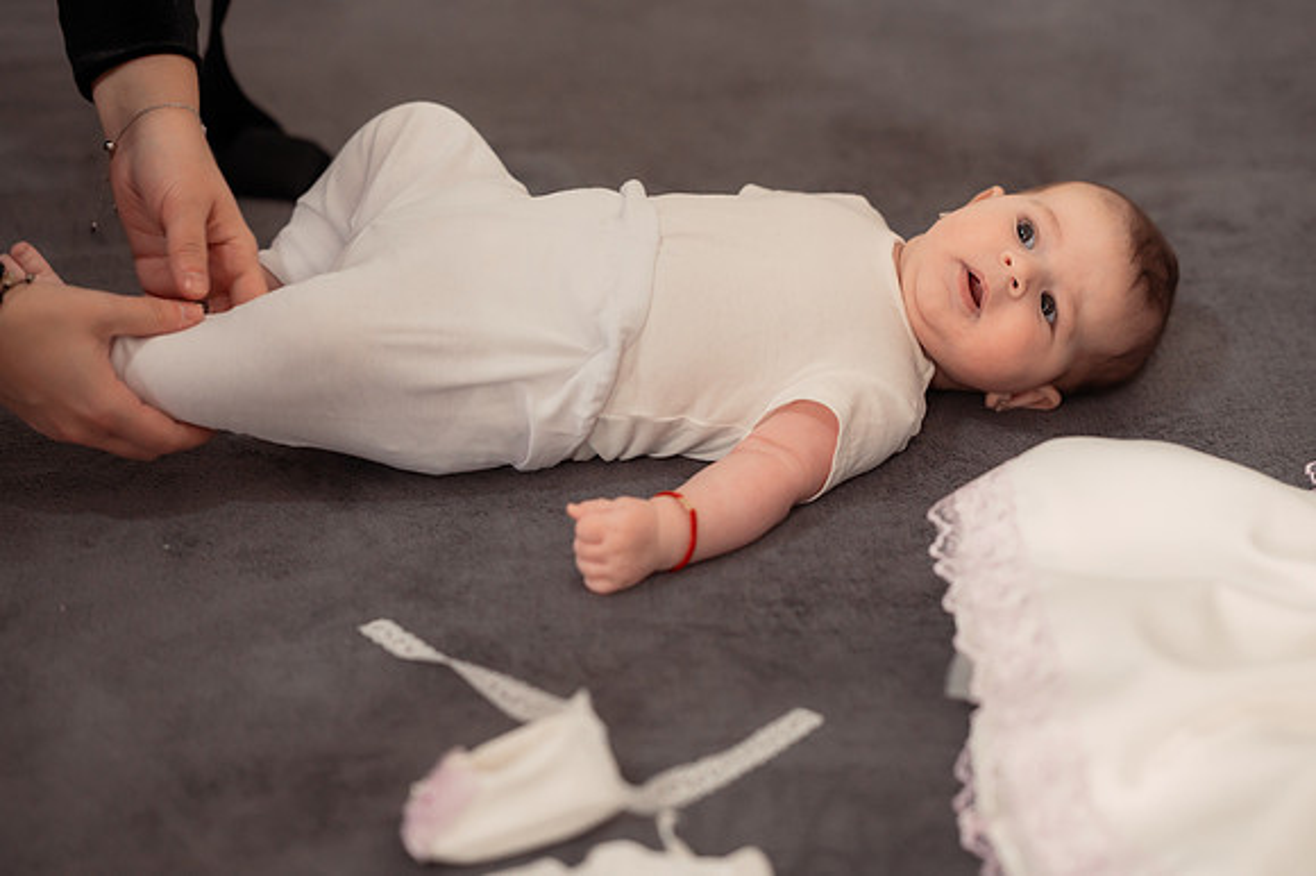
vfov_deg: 14.8
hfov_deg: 22.2
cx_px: 712
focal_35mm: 92
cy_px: 402
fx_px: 3360
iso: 1600
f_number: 2.2
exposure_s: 1/160
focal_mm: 85
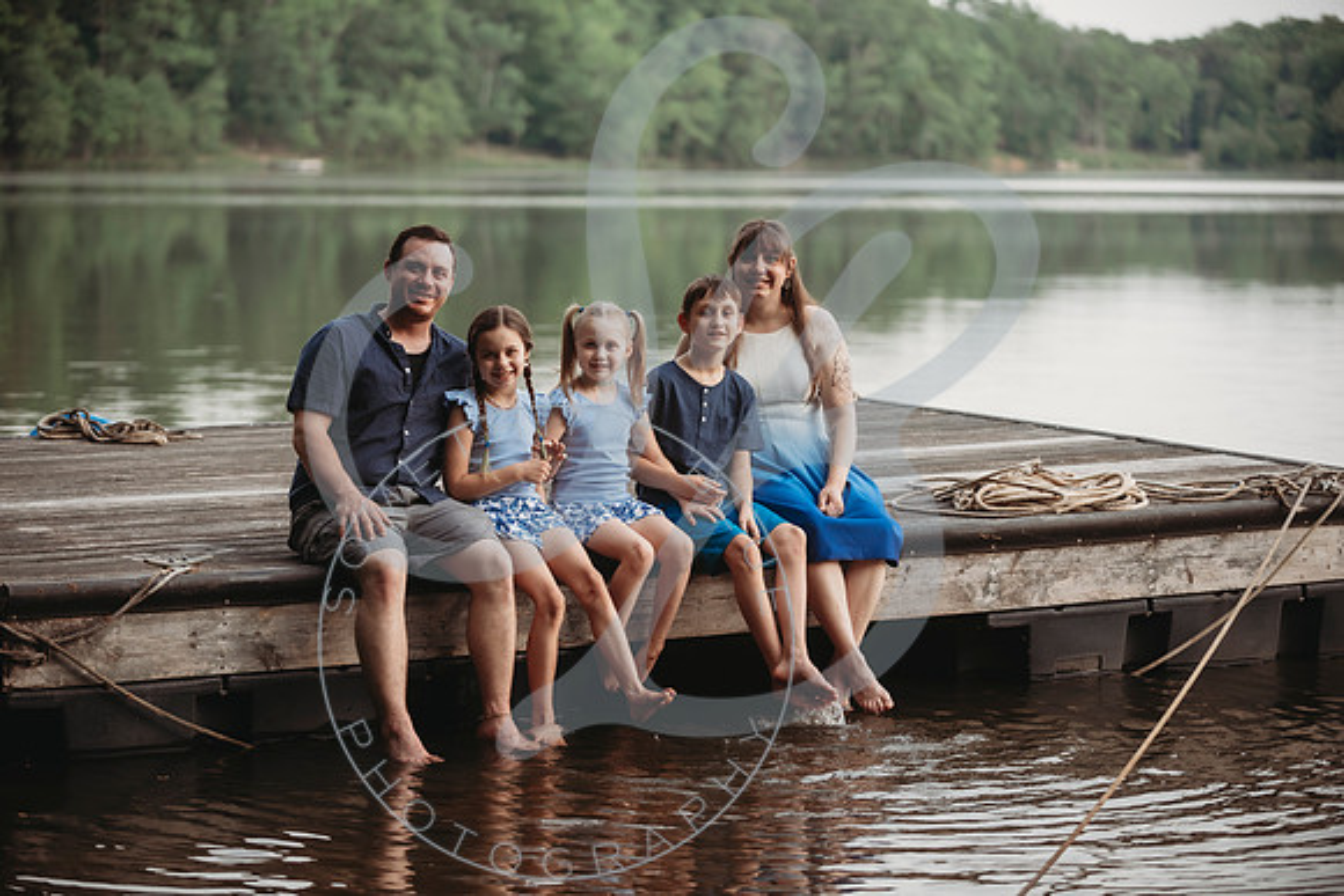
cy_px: 448
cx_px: 658
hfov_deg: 19.3
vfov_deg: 12.9
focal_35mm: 106
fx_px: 3953
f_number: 2.8
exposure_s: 1/250
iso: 200
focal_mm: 102
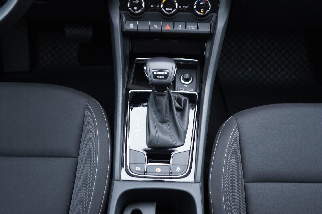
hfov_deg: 53.1
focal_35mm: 36
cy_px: 107
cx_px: 161
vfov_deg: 36.9
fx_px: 322
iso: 400
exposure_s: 1/40
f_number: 2.8
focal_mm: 24
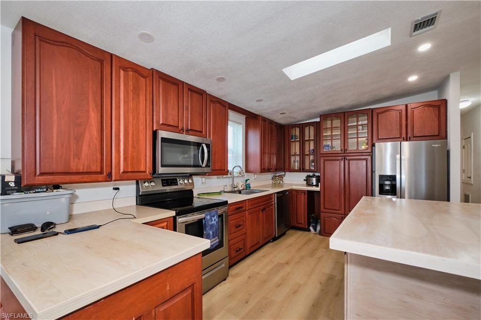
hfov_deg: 100.4
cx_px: 240
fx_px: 200
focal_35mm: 15
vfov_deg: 77.3
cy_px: 160
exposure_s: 1/13
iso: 400
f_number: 8
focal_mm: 10
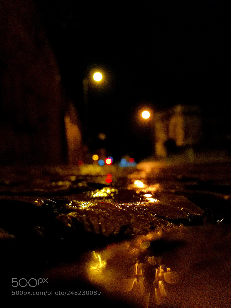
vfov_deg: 65.3
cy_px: 154
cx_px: 116
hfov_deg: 51.4
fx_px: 240
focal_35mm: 27
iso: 500
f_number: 2.2
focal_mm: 4.5
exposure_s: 1/20
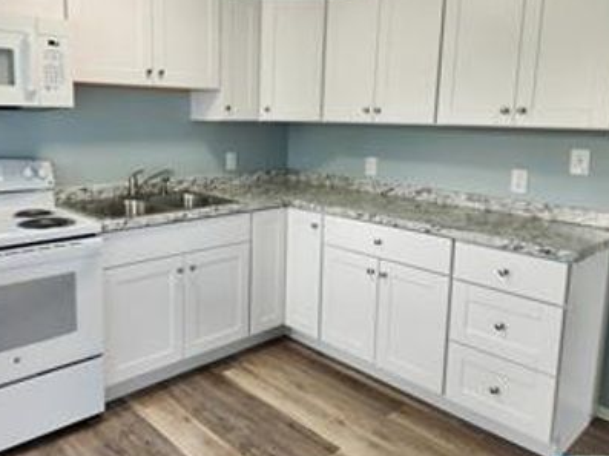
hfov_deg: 61.2
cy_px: 193
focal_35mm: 29
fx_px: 510
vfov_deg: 48.0
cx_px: 244
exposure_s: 1/180
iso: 125
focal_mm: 5.4
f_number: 1.8
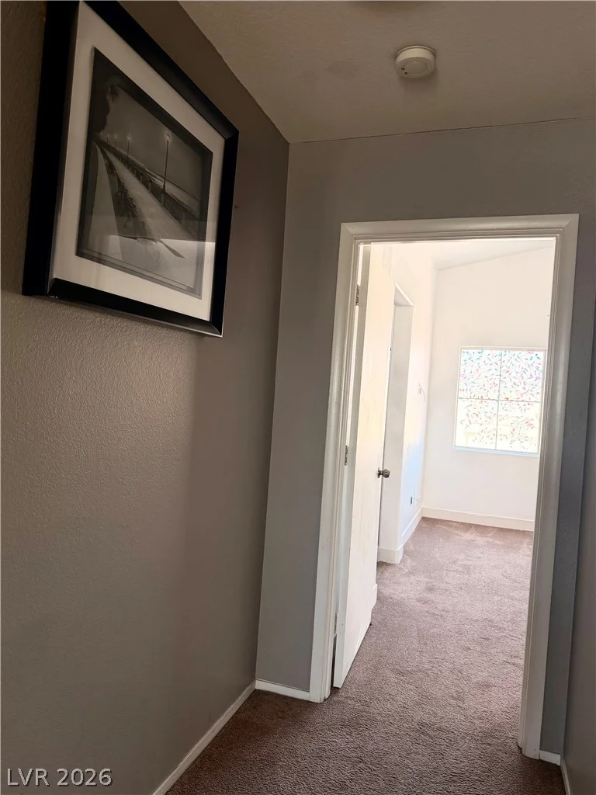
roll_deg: -3.7
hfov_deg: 56.8
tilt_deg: -1.5
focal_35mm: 24
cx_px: 298
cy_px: 398
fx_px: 551
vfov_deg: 71.6
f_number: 1.78
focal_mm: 6.76
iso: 200
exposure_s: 1/146
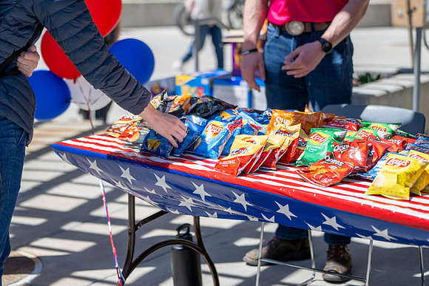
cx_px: 174
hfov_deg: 24.3
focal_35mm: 83
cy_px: 143
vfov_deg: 16.4
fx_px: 993
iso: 50
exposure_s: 1/1000
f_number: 2.8
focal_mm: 70
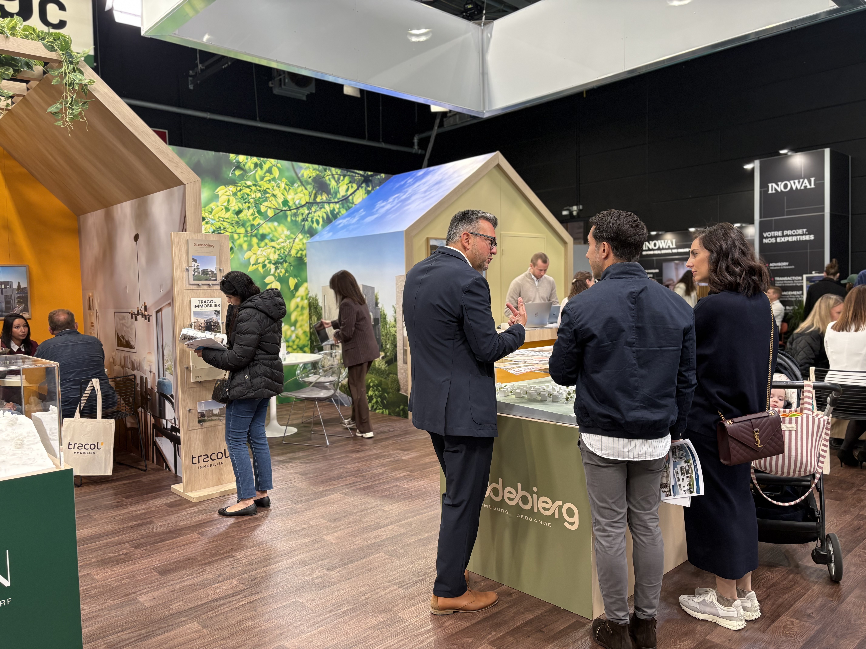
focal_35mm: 26
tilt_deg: -4.2
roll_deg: +1.7
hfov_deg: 67.3
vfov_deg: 53.1
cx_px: 433
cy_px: 324
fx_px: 650
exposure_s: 1/100
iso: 125
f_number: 1.6
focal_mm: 5.96
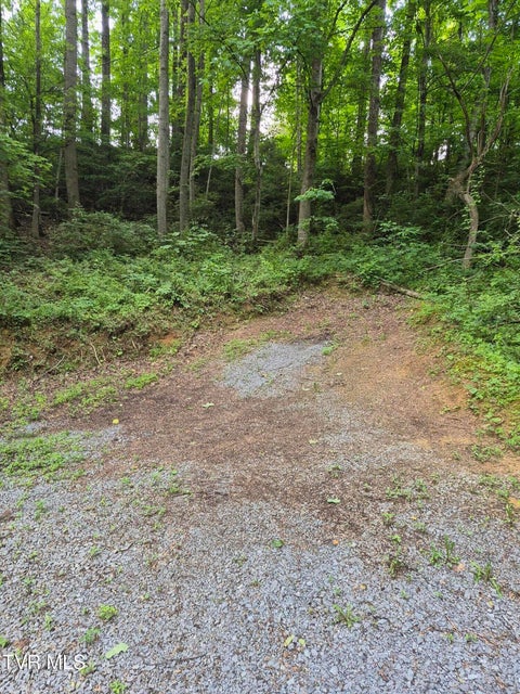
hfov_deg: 58.9
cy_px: 347
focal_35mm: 23
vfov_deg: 73.9
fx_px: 461
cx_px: 260
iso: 200
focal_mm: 5.4
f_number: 1.8
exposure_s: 1/180
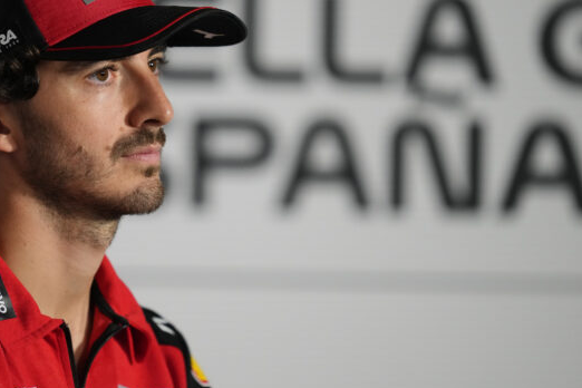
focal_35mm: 575
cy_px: 145
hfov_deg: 3.6
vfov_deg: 2.4
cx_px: 173
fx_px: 9295
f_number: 2.8
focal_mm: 400
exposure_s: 1/800
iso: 3200
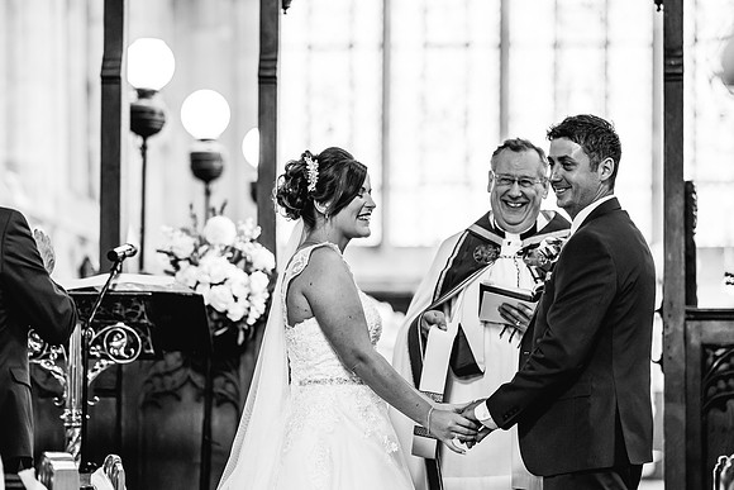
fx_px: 2850
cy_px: 245
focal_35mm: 140
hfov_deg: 14.7
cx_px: 367
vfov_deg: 9.8
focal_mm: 135
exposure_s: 1/250
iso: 2000
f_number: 2.2
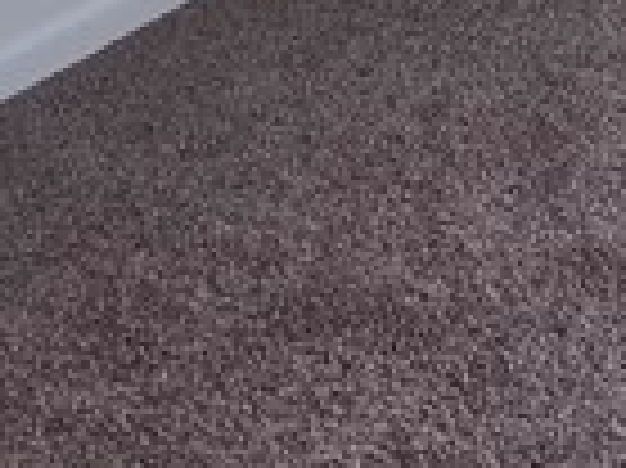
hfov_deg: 19.5
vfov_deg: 12.4
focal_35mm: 96
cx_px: 716
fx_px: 1735
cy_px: -621
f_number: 1.9
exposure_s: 1/120
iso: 250
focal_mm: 2.2
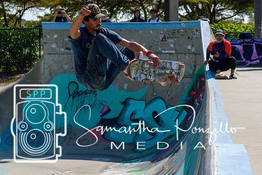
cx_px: 131
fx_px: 764
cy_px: 88
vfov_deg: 13.0
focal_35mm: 105
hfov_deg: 19.5
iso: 200
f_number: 7.1
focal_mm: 70
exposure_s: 1/800
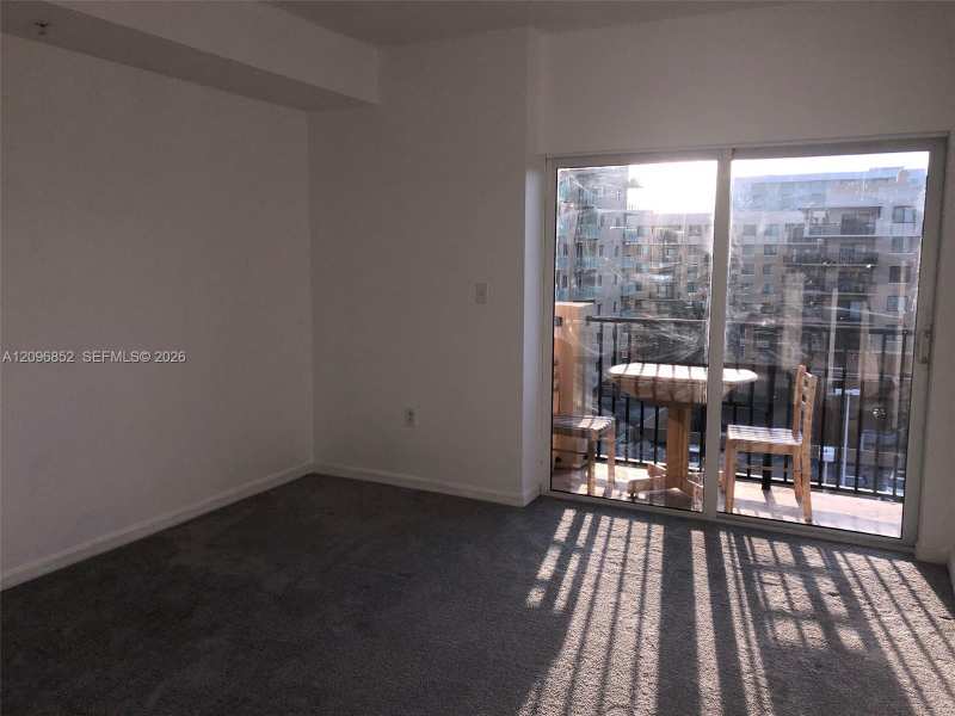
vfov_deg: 49.7
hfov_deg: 63.4
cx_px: 478
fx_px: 772
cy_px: 358
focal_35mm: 28
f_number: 1.8
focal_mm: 3.99
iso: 20
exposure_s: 1/714
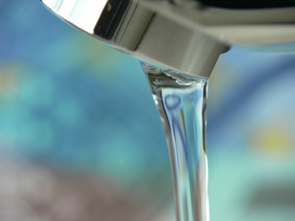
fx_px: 1679
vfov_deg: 7.5
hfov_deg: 10.0
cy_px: 110
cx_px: 148
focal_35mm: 197
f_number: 3.6
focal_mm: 41.7
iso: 100
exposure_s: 1/160
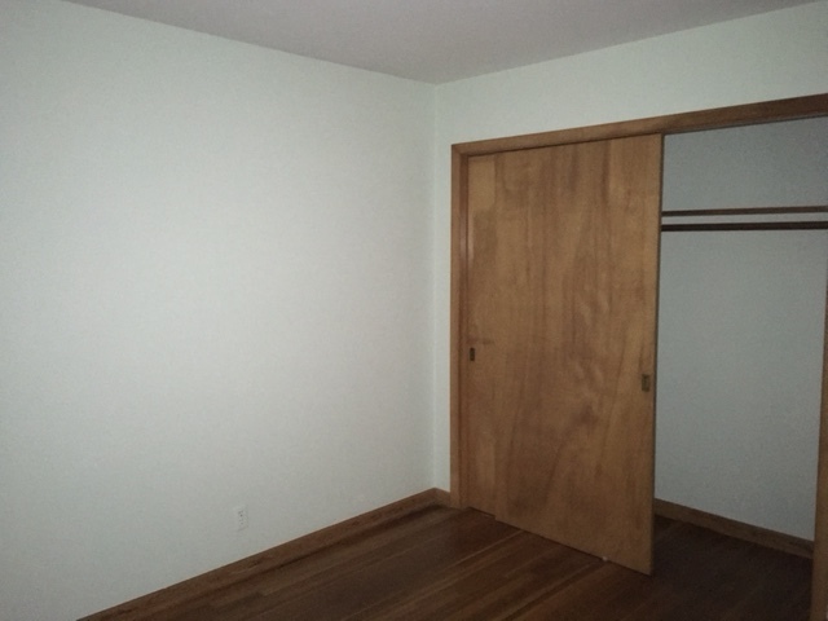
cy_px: 310
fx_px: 694
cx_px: 414
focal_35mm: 29
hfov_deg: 61.7
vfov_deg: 48.2
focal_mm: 4.15
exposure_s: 1/16
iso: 320
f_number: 2.2
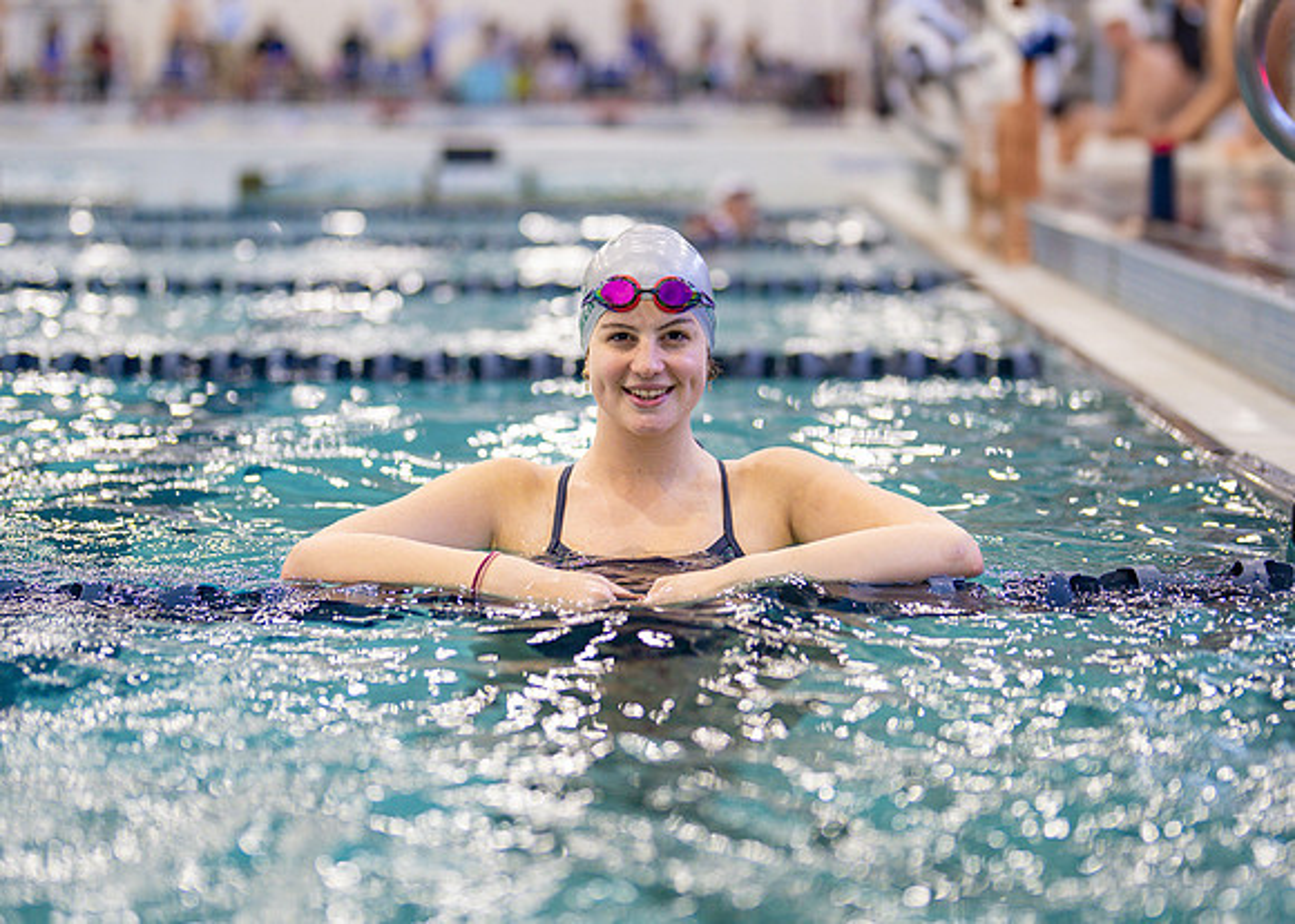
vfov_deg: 16.4
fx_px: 3199
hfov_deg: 22.9
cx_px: 652
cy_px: 457
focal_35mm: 87
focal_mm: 50
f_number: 1.2
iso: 500
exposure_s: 1/500
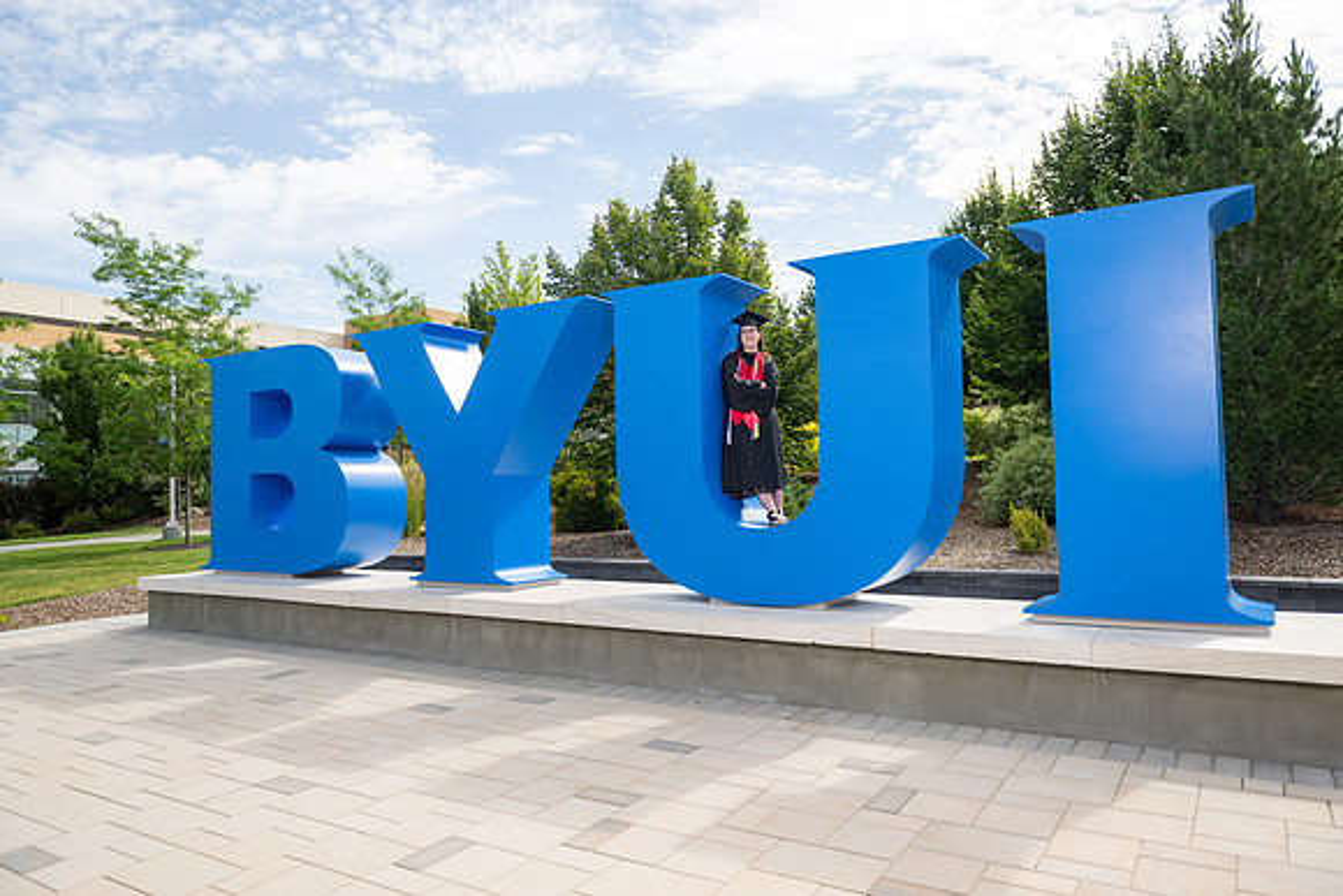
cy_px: 448
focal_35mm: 24
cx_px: 672
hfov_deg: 73.7
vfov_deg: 53.2
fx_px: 896
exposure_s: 1/1250
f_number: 2.8
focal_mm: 24
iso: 100
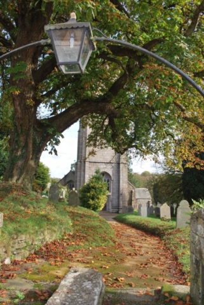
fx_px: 229
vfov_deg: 67.3
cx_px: 102
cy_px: 152
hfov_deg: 48.0
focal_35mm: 27
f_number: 5.6
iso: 100
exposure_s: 1/200
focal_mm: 18
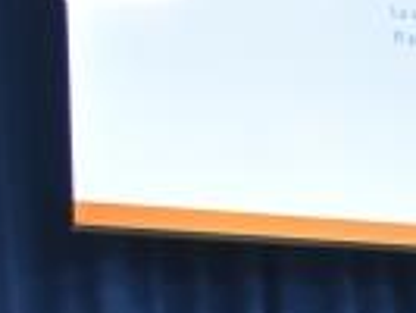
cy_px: 703
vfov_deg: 7.1
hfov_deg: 8.2
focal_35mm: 200
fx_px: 2406
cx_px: 1295
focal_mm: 18
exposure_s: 1/100
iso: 1600
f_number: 5
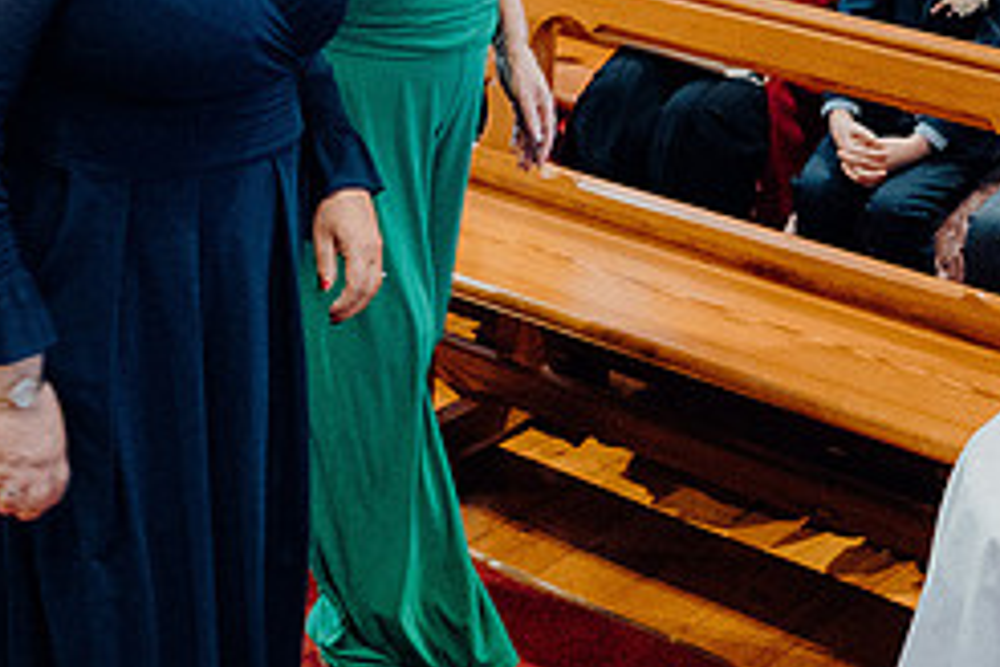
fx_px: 2361
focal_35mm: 85
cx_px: 439
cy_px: 22
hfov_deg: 23.9
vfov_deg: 15.8
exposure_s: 1/160
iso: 5000
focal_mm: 24
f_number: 3.5
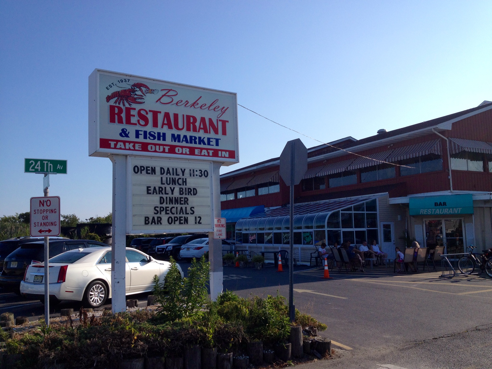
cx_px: 246
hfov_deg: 52.6
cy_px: 184
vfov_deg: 40.7
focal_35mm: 35
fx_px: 497
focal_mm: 4.28
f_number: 2.4
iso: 50
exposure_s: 1/1905
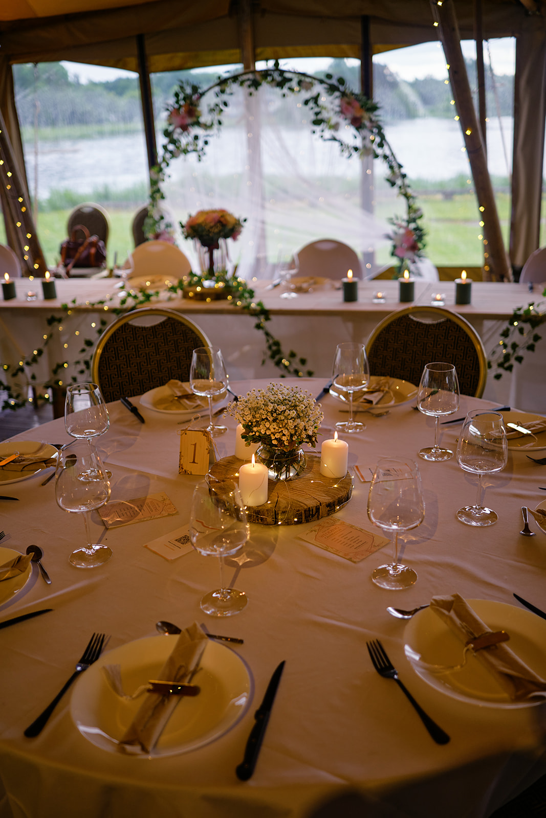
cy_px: 409
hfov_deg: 37.9
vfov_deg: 54.4
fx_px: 796
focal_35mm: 35
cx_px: 273
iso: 125
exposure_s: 1/210
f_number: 1.4
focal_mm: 23
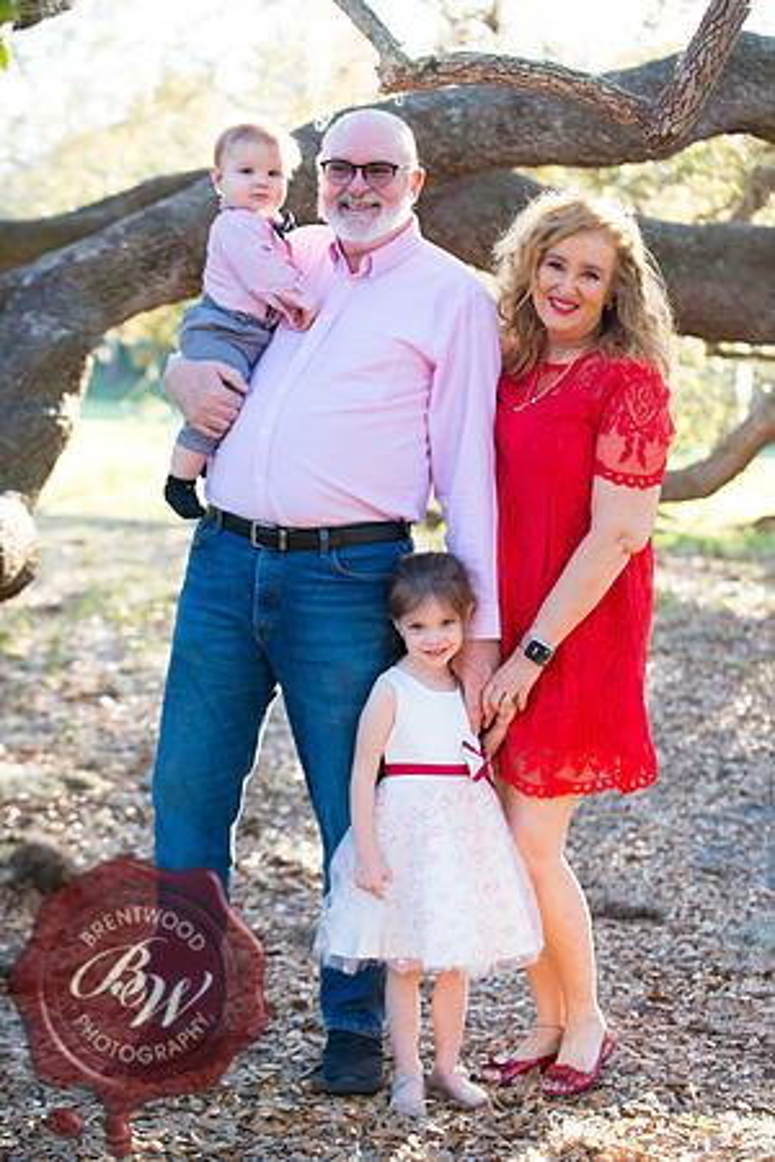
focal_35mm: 70
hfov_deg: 19.5
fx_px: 2260
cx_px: 388
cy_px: 581
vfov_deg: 28.8
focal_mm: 70
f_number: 3.5
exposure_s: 1/160
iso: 200
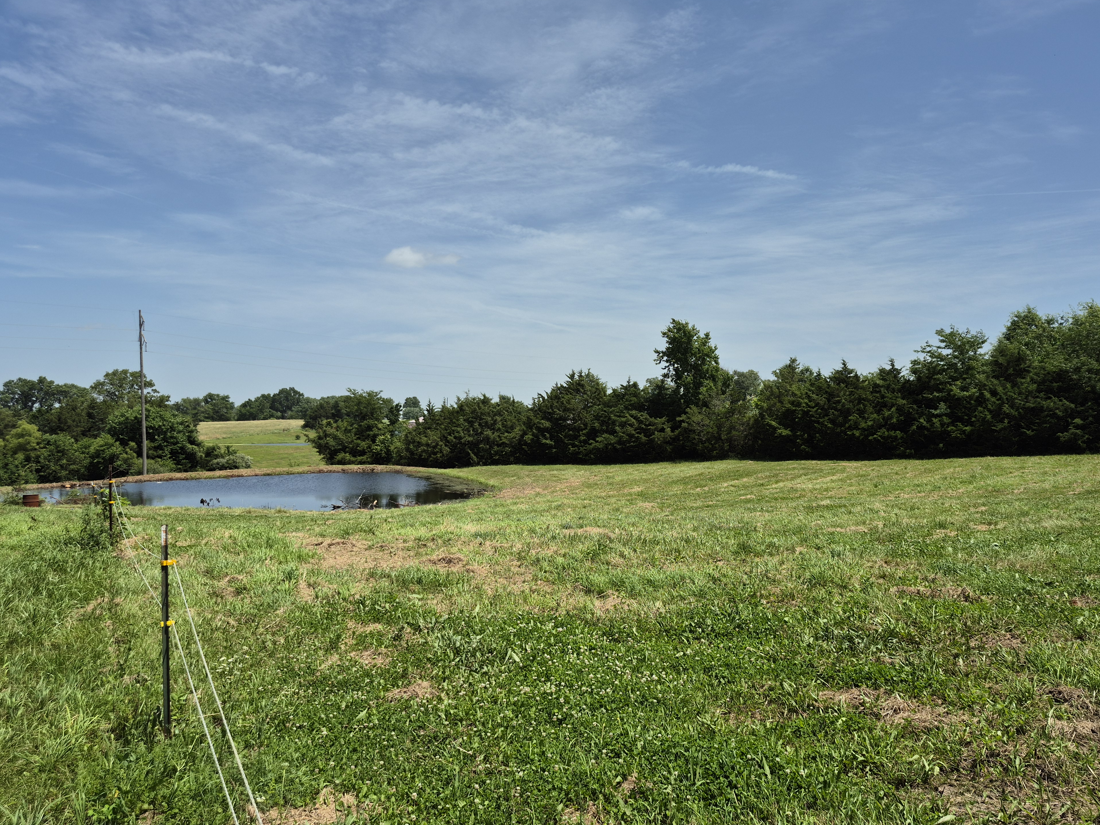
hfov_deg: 71.6
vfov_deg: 56.8
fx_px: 763
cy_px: 422
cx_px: 556
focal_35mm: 24
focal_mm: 5.4
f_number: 1.8
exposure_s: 1/2896
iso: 25
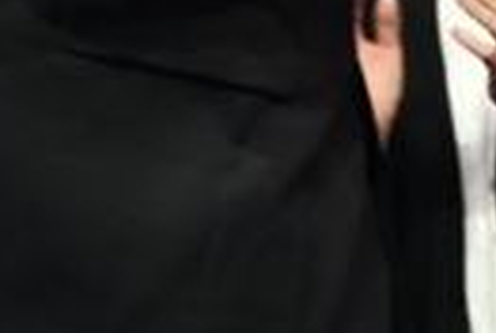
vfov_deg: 3.8
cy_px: -747
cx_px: 439
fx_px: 4847
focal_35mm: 351
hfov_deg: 5.8
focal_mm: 30
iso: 400
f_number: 4
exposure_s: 1/160
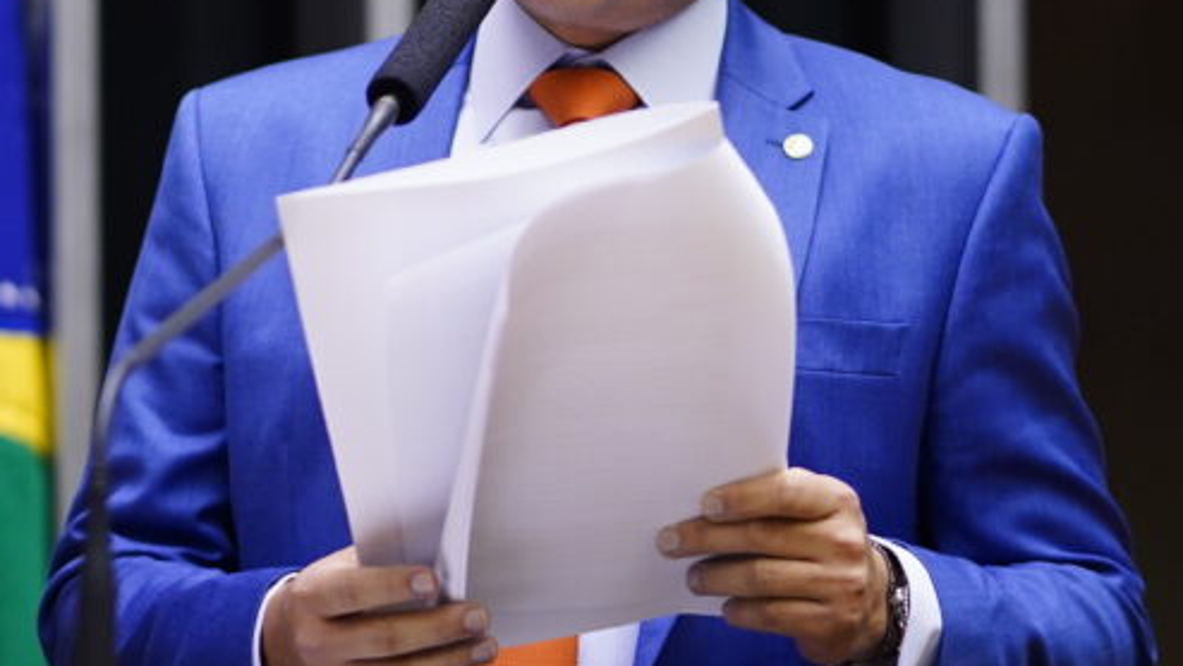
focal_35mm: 207
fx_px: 6494
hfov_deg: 10.4
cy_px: 81
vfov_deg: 5.9
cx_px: 441
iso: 2500
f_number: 1.8
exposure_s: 1/320
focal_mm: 85
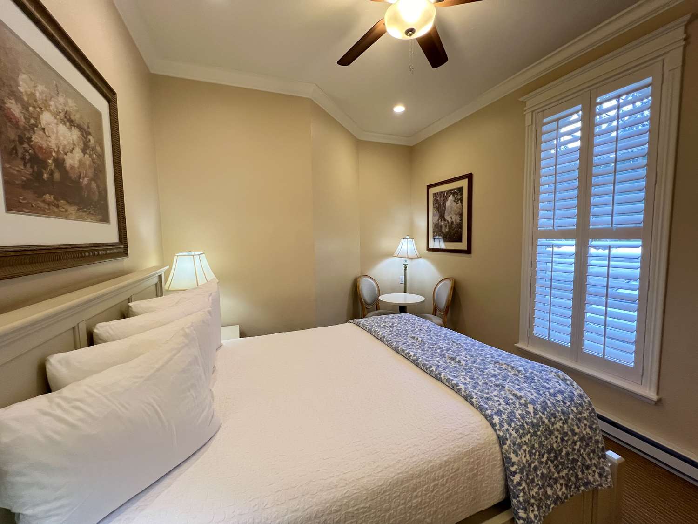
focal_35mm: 13
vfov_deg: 89.9
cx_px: 349
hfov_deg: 106.2
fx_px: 262
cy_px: 262
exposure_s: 1/120
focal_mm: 1.57
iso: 200
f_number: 1.8
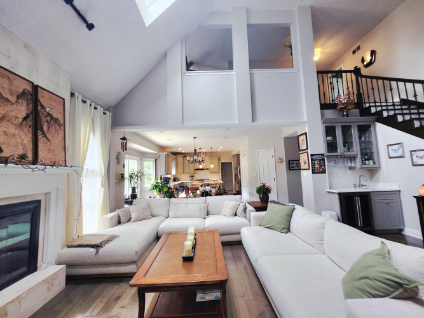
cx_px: 212
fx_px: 159
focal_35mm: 13
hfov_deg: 106.2
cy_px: 159
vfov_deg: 89.9
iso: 125
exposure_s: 1/60.2
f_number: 2.2
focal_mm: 1.74
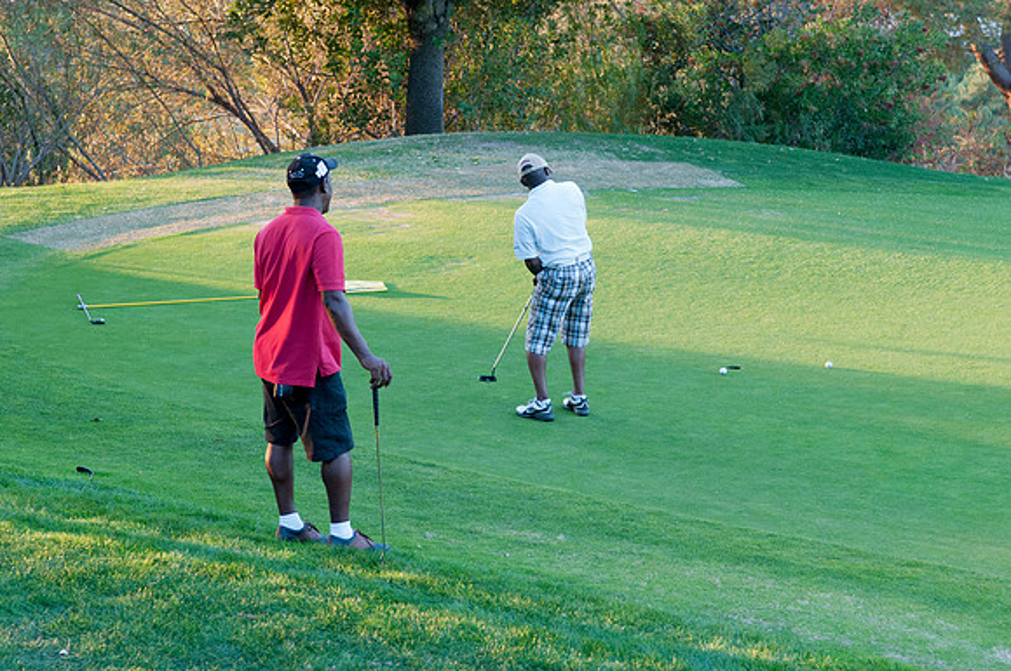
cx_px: 506
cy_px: 336
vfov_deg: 16.5
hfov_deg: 24.6
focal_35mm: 82
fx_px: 2314
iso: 500
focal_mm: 55
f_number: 5.6
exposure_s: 1/125
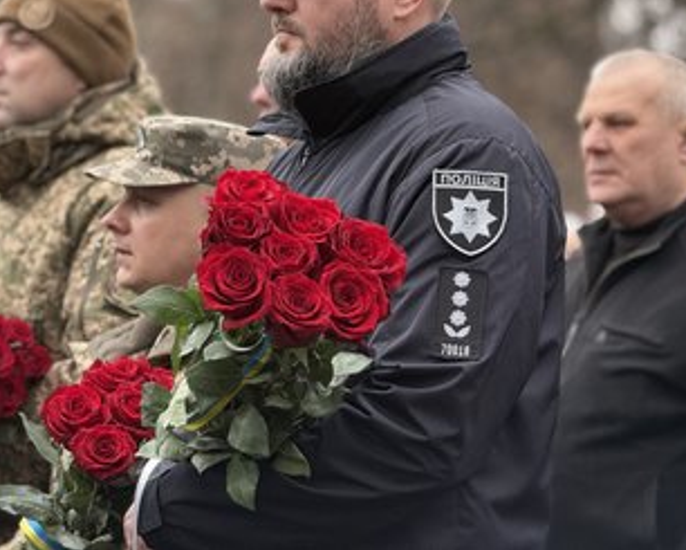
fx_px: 3107
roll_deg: -0.4
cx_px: 262
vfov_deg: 10.1
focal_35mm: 153
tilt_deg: +1.8
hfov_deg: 12.6
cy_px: 216
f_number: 2.8
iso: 200
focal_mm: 15.66
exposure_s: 1/99
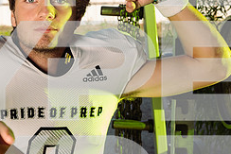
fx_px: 565
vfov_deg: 15.6
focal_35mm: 88
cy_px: 71
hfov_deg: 22.6
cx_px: 29
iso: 80
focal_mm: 37
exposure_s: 1/250
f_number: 6.3
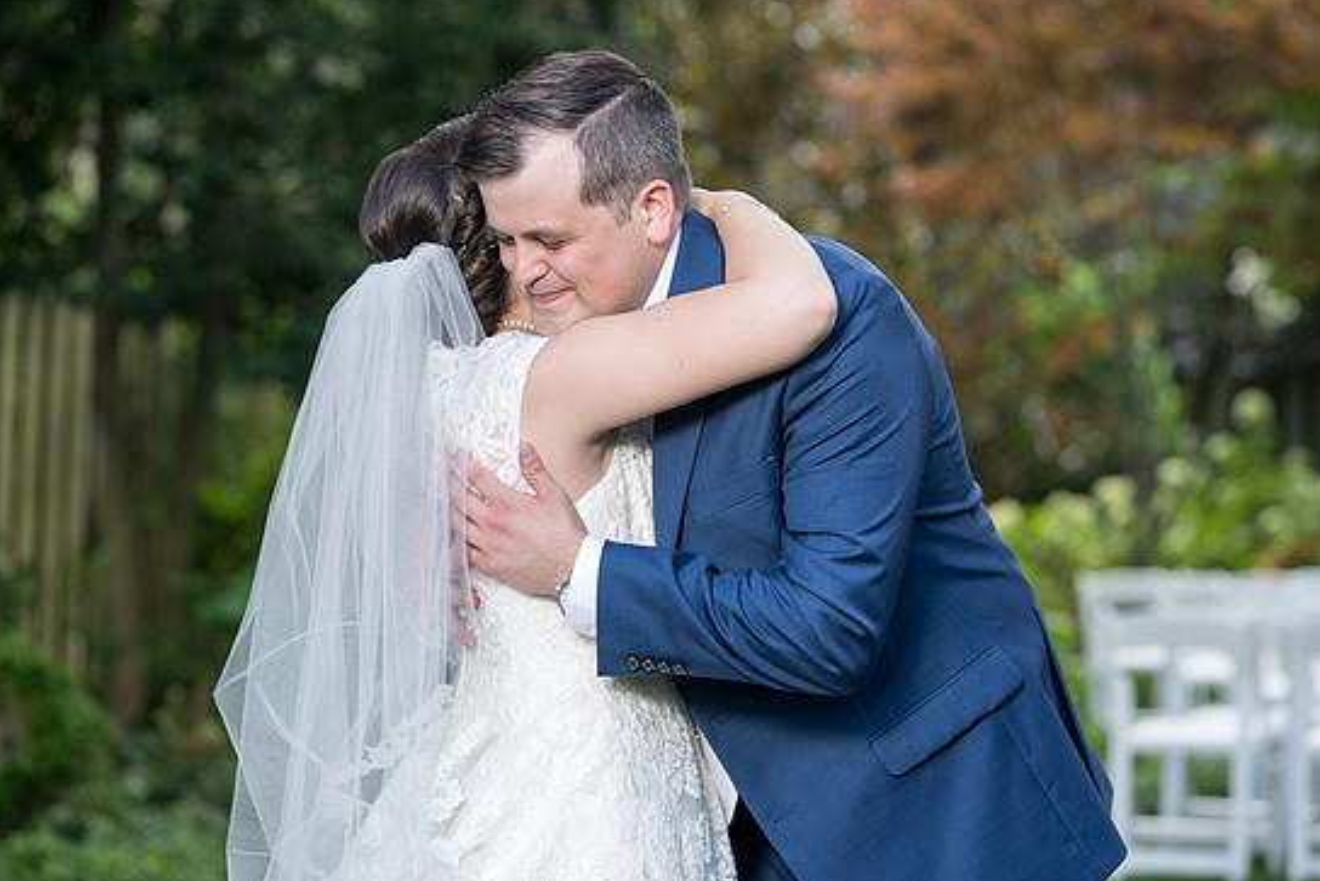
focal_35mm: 145
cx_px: 700
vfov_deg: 9.5
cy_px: 430
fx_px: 5318
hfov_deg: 14.1
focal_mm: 122
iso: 100
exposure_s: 1/200
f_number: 4
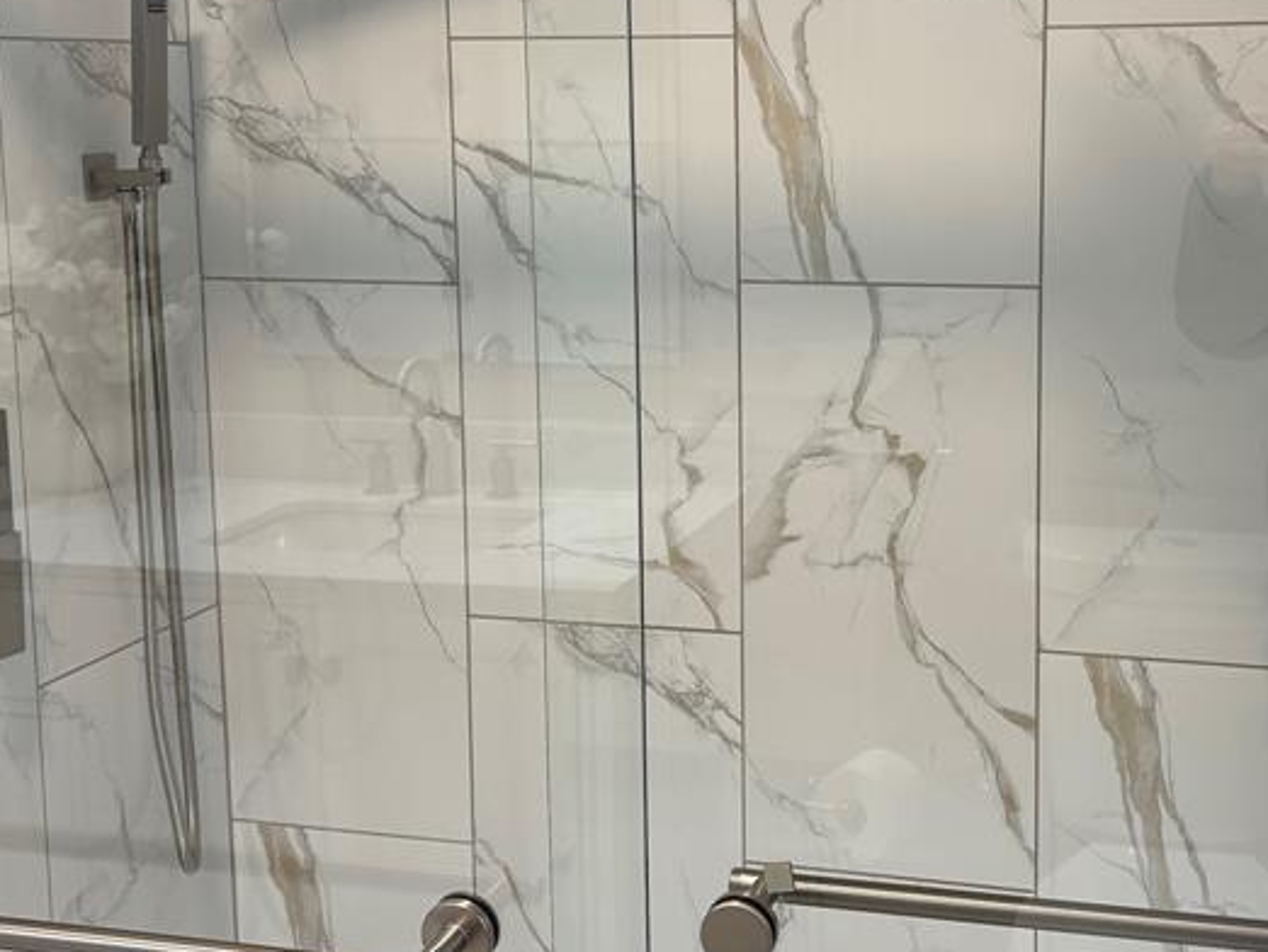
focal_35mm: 51
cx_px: 809
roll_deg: +0.0
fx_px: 1869
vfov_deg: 28.5
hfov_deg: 37.2
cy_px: 352
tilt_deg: -7.6
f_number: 1.6
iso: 64
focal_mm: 5.96
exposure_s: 1/60
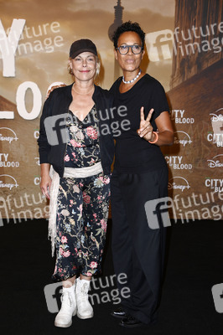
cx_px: 112
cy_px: 168
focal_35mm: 62
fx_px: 577
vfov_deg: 32.4
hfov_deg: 21.9
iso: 640
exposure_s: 1/250
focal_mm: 62
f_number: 5.6
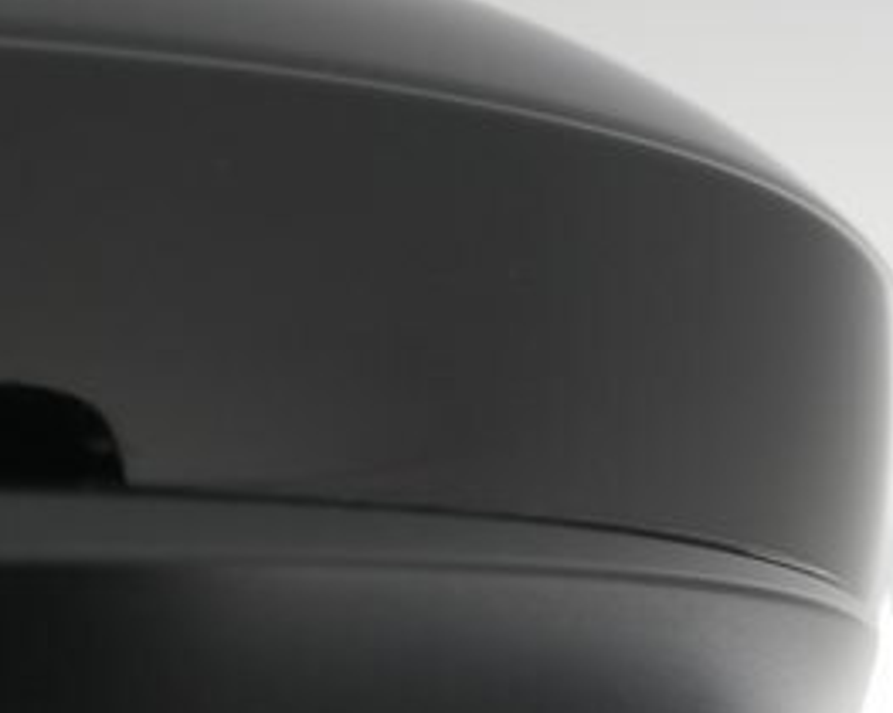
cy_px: 312
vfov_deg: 23.8
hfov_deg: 29.5
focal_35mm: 64
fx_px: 1690
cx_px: 536
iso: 1600
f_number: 4.5
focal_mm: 28
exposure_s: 1/80
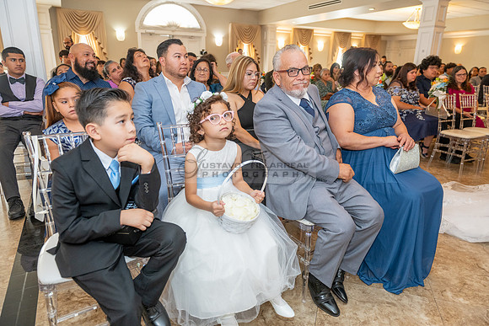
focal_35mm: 24
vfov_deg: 53.2
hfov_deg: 73.7
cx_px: 244
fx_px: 326
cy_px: 163
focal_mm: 24
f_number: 3.5
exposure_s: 1/200
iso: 1250
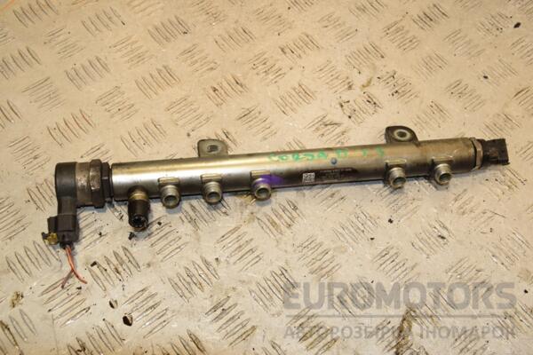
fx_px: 711
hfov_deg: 41.1
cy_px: 178
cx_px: 266
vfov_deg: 28.1
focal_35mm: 48
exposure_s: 1/200
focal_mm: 32
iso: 800
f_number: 9
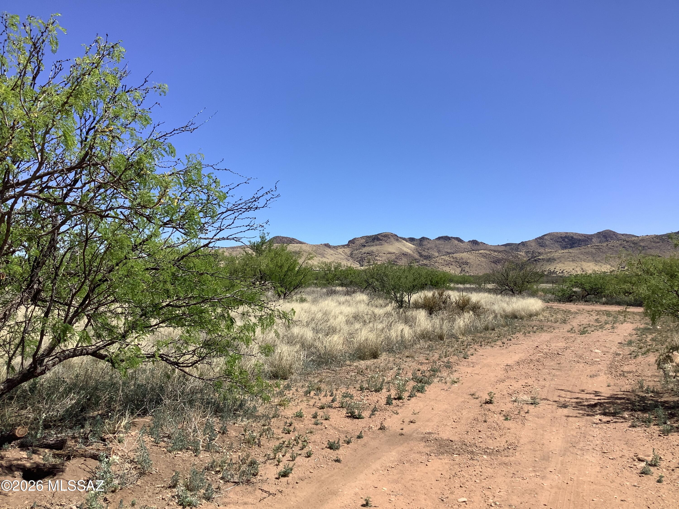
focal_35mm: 31
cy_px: 254
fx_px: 608
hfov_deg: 58.4
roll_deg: -0.8
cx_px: 340
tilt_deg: +2.4
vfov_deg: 45.4
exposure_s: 1/1381
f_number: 2.4
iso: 25
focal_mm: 3.3
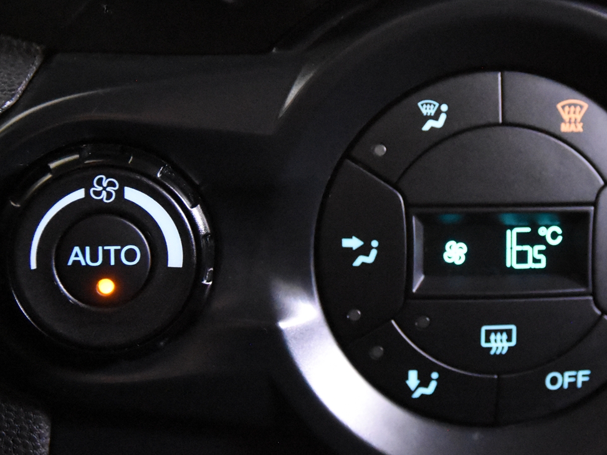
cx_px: 475
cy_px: 188
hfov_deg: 15.3
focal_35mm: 128
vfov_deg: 11.6
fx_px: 2243
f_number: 3.5
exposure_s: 1/80
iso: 11400
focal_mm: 45
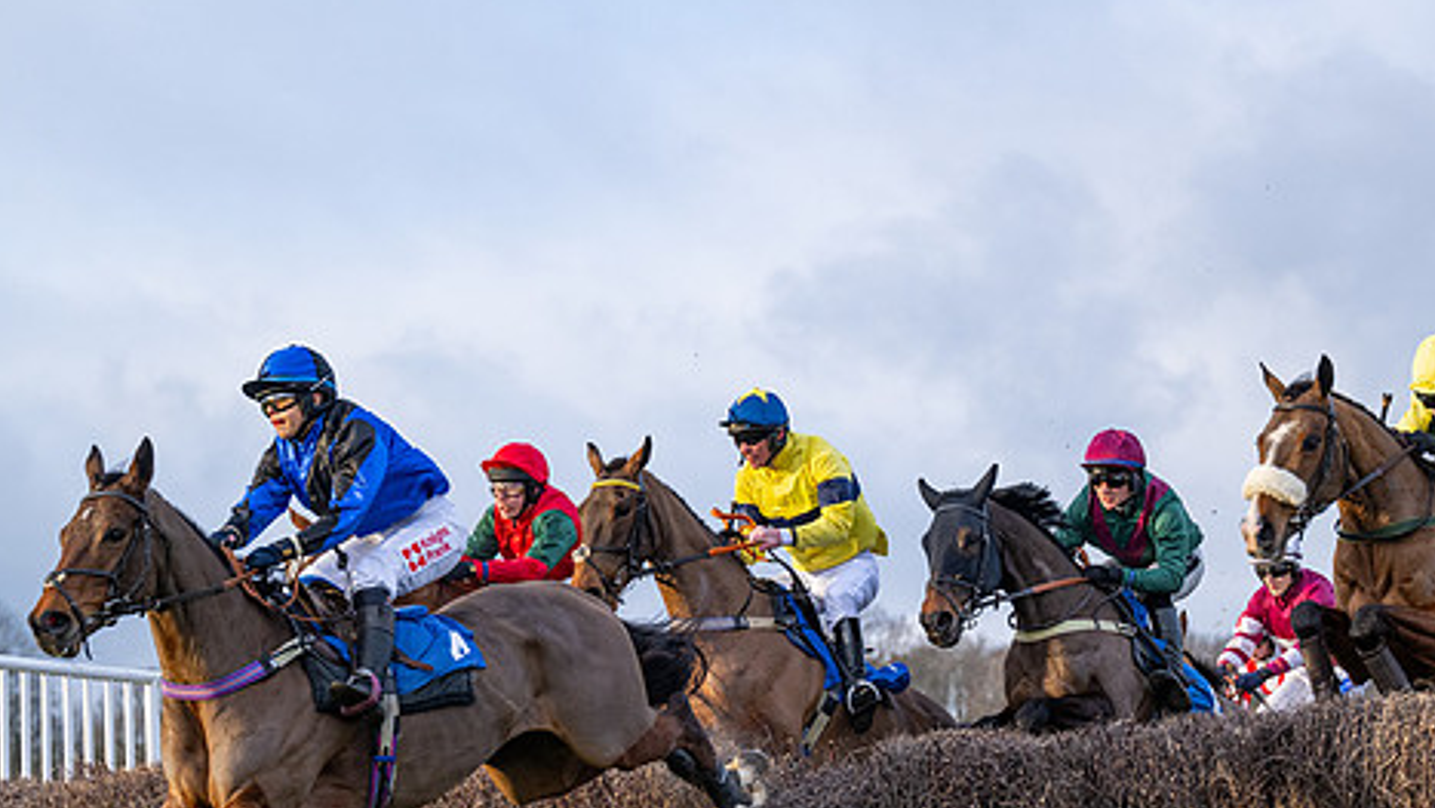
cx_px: 810
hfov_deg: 20.2
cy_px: 673
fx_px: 4035
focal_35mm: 106
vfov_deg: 11.4
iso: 800
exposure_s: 1/2500
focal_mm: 70
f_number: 2.8
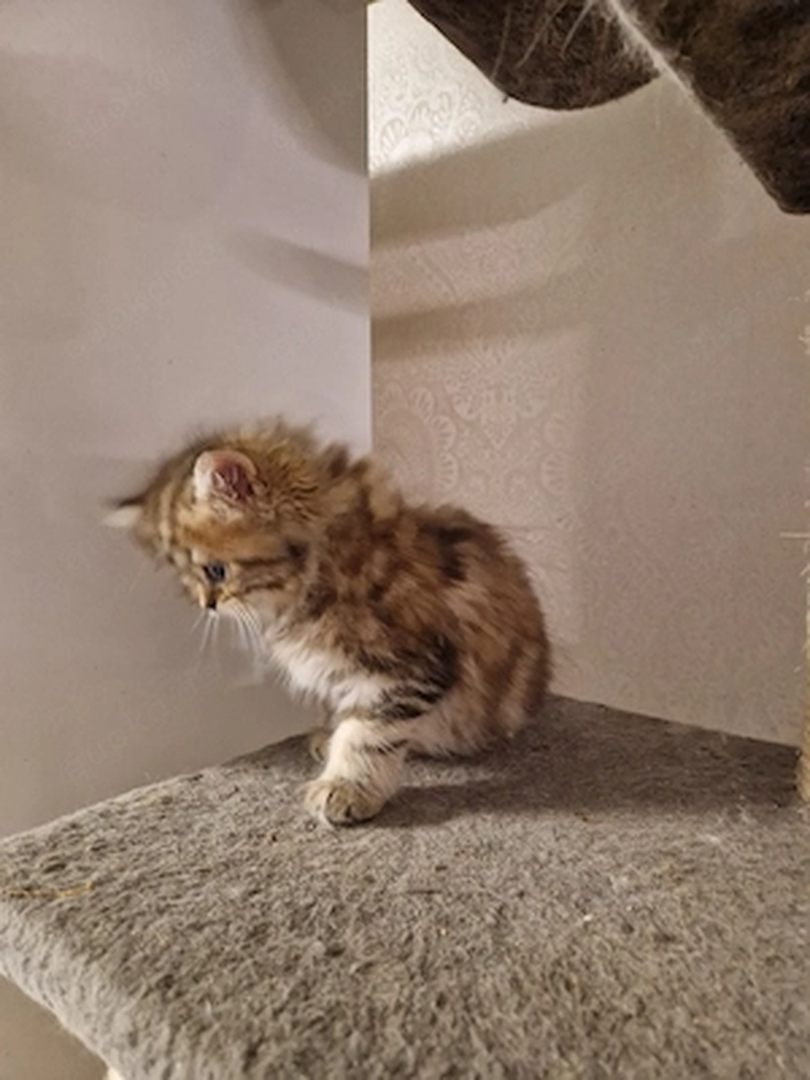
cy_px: 540
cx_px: 405
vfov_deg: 73.9
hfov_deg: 58.9
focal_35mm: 23
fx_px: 718
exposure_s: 1/25
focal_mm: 5.4
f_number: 1.8
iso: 500
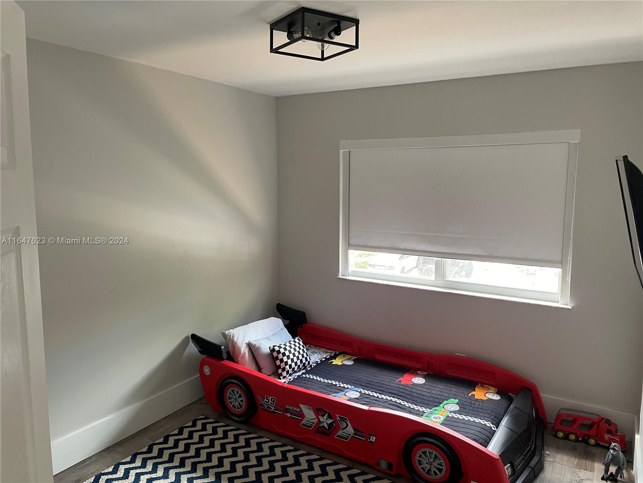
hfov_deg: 67.3
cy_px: 242
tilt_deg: -6.3
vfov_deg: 53.1
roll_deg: +0.4
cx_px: 322
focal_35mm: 26
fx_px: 483
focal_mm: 4.2
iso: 200
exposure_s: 1/60
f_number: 1.6
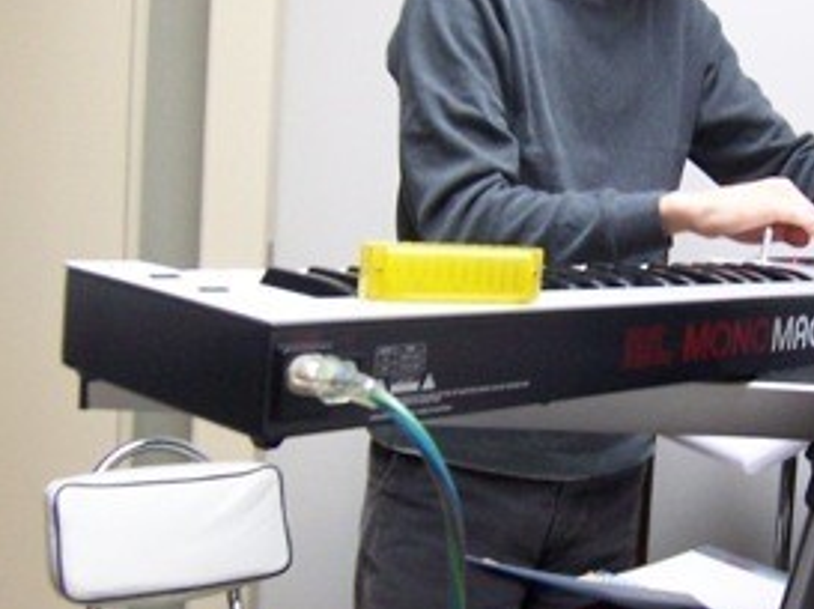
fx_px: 1268
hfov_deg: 34.4
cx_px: 662
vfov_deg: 27.0
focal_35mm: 54
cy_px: 319
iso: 160
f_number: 2.8
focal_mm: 3.8
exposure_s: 1/10
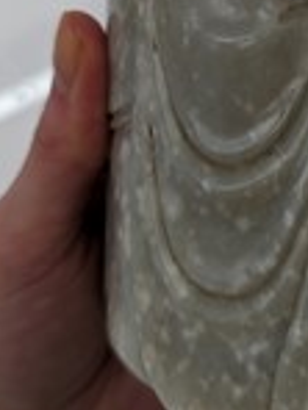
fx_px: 771
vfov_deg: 29.0
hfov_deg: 22.2
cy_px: 66
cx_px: 262
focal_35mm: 65
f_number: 1.85
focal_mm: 6.81
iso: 67
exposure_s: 1/142
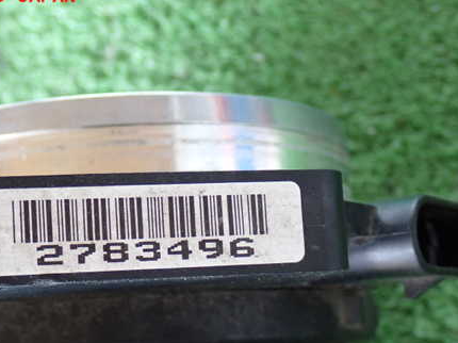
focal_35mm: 81
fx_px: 1071
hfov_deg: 24.1
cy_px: 222
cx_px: 201
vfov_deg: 18.2
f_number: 3.5
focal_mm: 10.35
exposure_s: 1/60
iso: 800
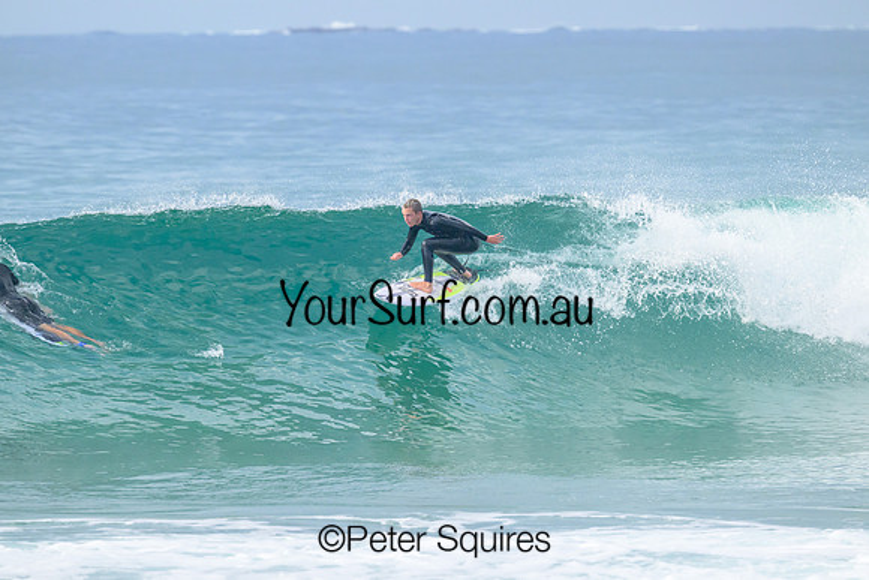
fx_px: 13520
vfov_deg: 2.5
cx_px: 434
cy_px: 290
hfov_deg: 3.7
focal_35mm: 560
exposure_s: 1/2000
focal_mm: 560
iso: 2000
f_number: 11
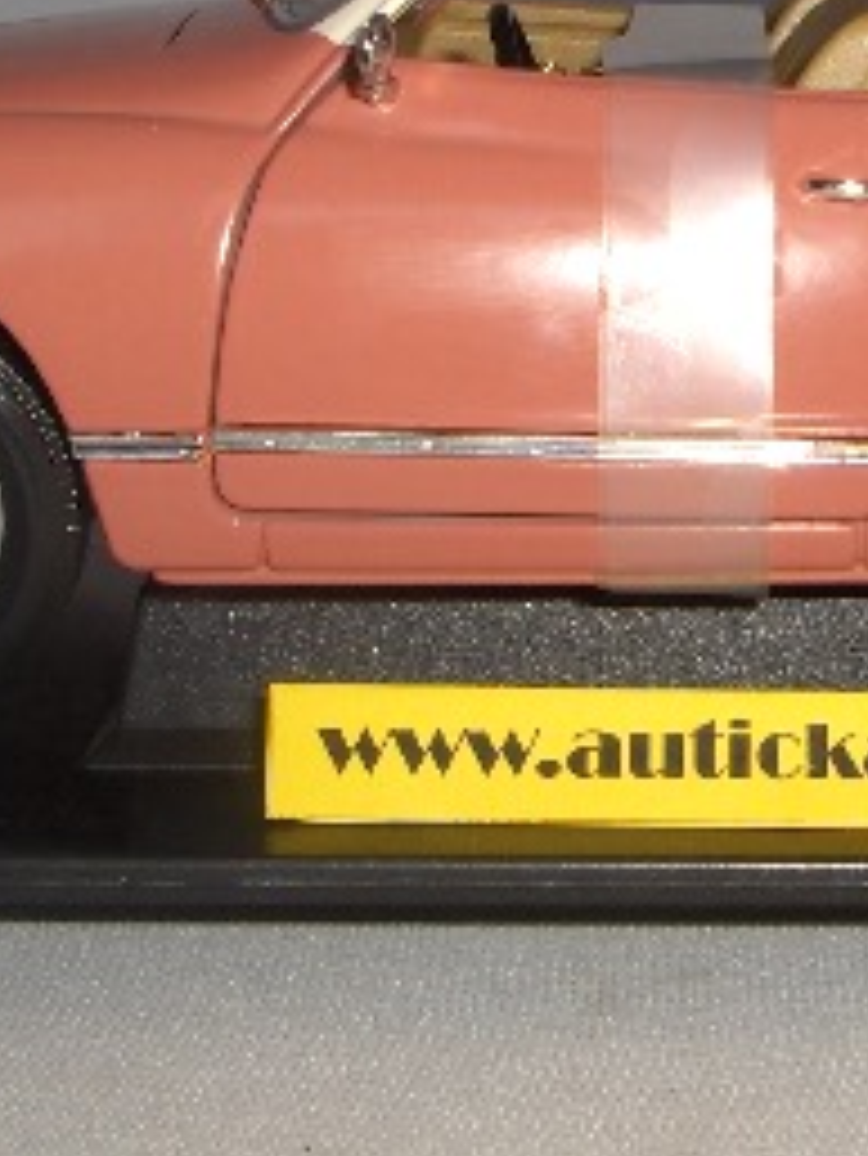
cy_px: 252
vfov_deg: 22.2
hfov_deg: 16.8
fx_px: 2906
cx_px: 733
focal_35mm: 87
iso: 100
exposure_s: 1/60
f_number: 4.3
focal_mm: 5.8
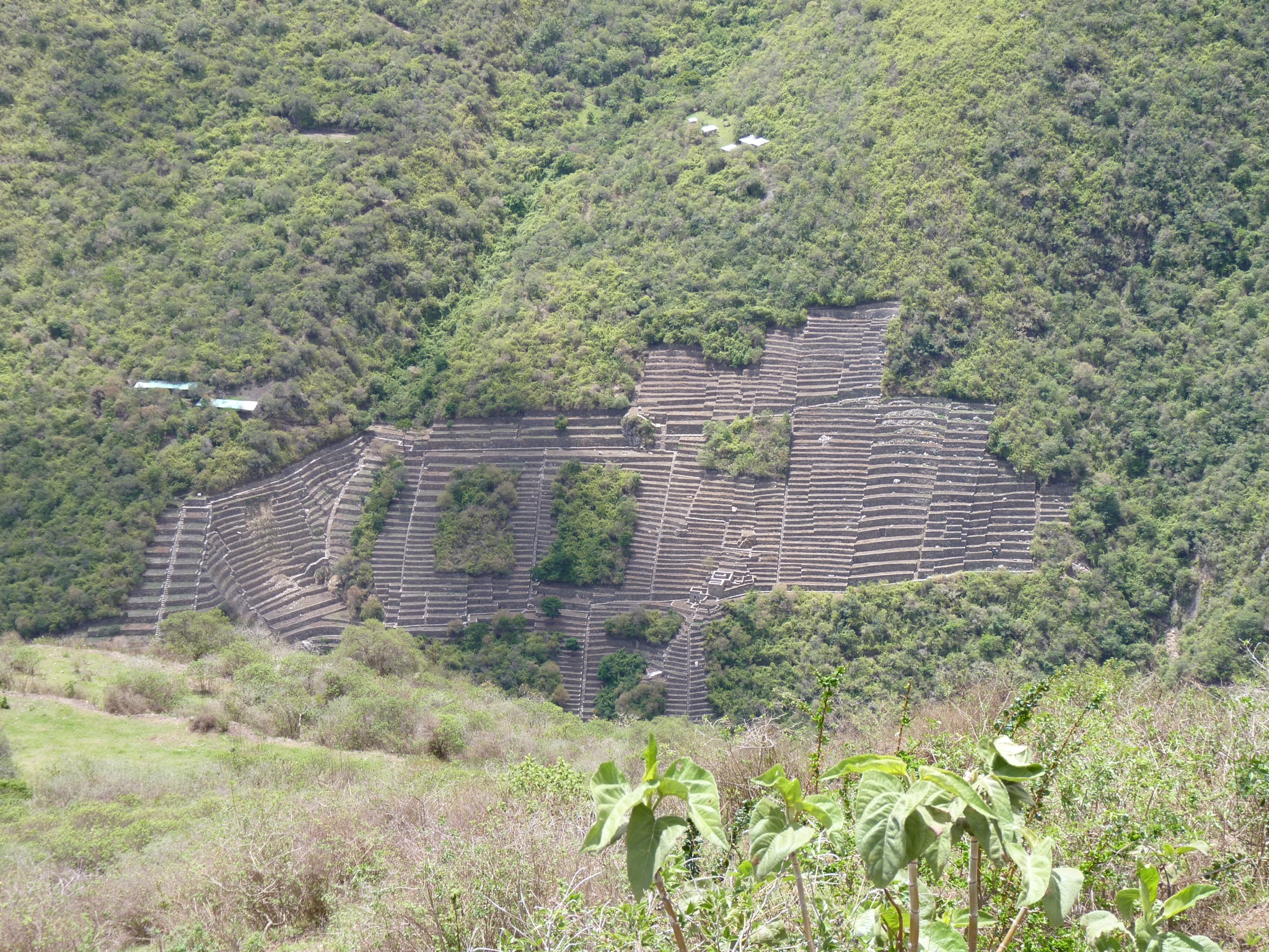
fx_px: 2639
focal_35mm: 72
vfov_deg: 20.4
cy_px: 476
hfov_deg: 27.0
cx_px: 634
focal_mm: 12.8
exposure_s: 1/200
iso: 80
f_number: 4
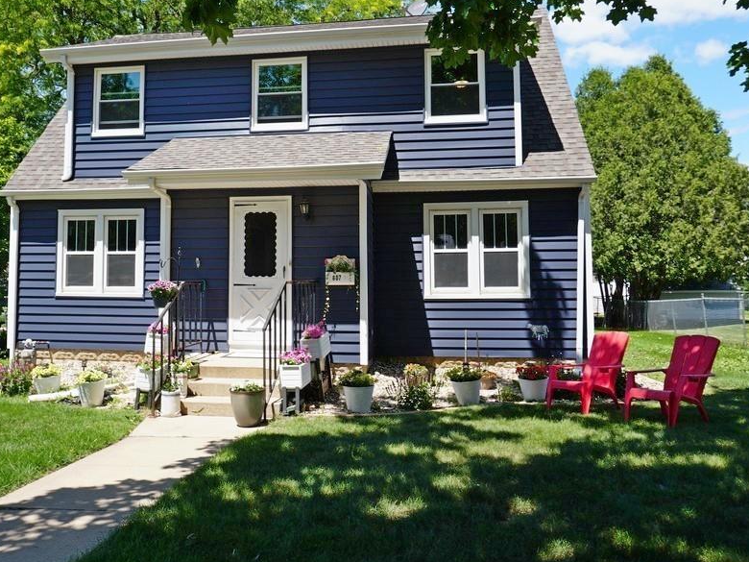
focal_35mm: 32
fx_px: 692
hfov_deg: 56.5
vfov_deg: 44.0
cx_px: 314
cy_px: 240
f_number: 10
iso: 100
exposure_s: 1/100
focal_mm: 16
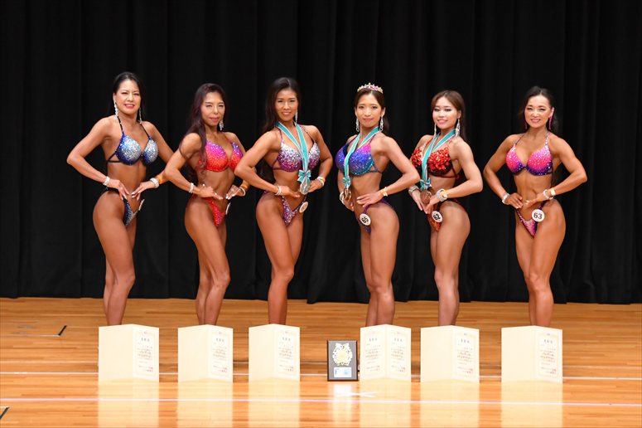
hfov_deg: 9.5
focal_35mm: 217
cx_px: 321
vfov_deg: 6.3
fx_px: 3868
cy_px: 214
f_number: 5.6
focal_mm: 145
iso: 4000
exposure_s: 1/400
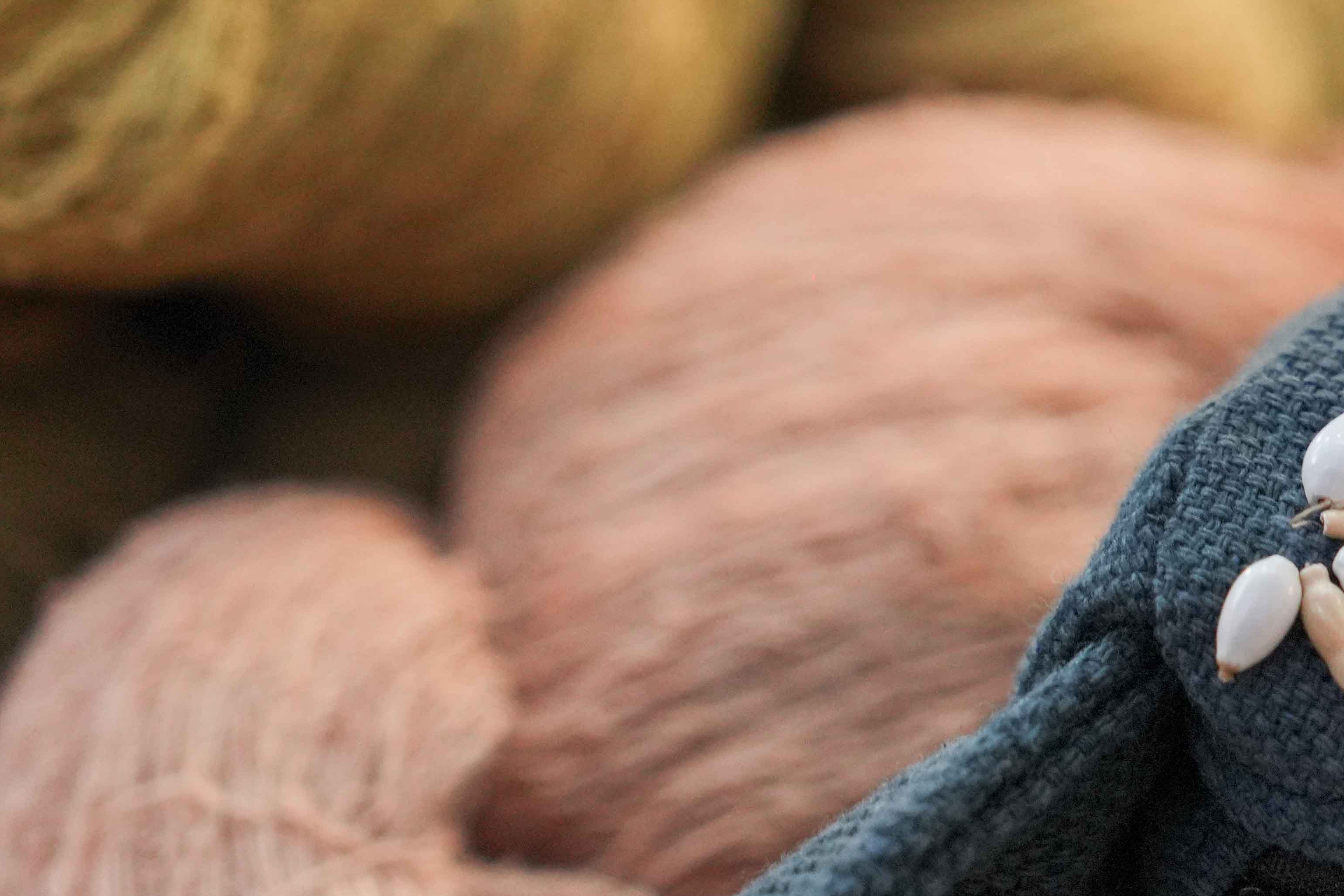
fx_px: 8101
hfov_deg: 9.3
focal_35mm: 217
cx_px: 1941
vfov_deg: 6.3
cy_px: 320
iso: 1250
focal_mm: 70
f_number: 3.5
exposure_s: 1/160
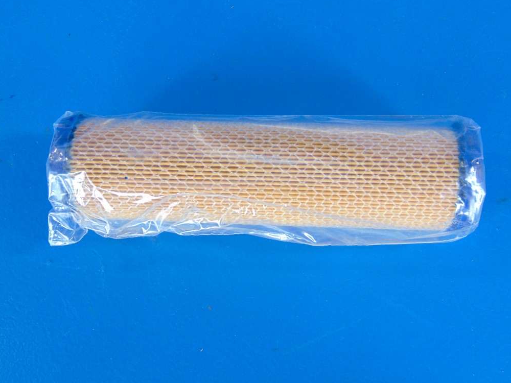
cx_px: 250
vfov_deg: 33.6
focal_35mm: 43
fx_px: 635
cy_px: 188
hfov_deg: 43.8
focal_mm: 7.6
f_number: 3.3
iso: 160
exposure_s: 1/30
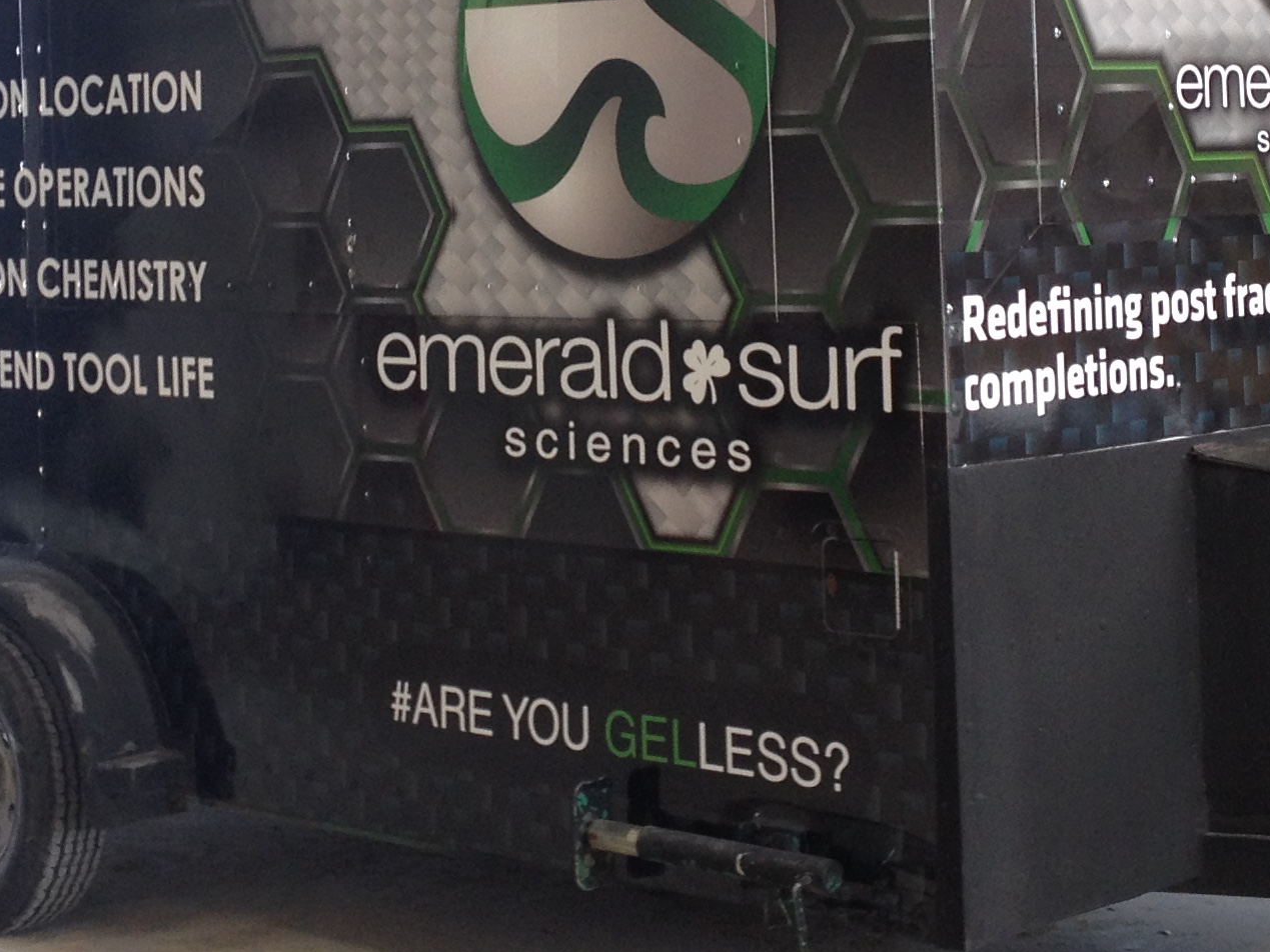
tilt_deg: -1.7
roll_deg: +0.8
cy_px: 188
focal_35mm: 90
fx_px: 3302
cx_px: 588
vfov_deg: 16.3
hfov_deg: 21.8
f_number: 2.4
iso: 50
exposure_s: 1/60
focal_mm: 4.28
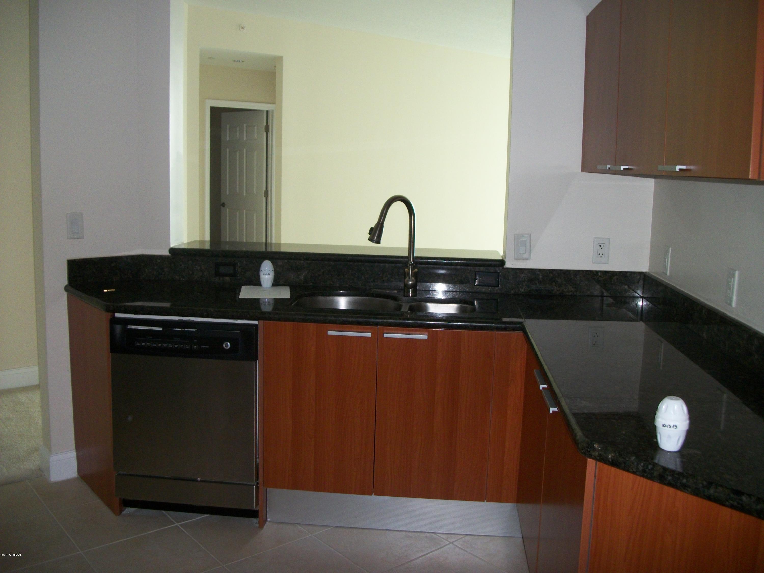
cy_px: 286
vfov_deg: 44.2
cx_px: 382
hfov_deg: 56.8
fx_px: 706
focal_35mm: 32
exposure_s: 1/60
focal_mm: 5.7
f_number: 2.9
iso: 160
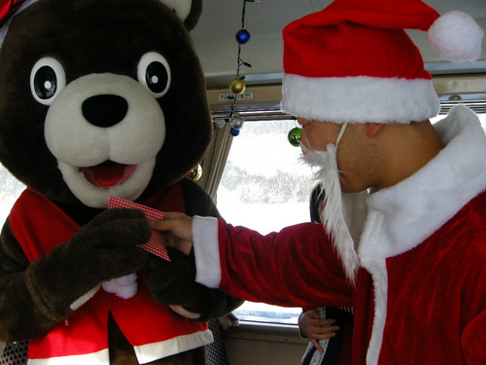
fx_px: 491
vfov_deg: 40.7
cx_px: 243
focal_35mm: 35
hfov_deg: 52.6
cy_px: 182
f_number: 3.8
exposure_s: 1/106
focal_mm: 7.5
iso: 64
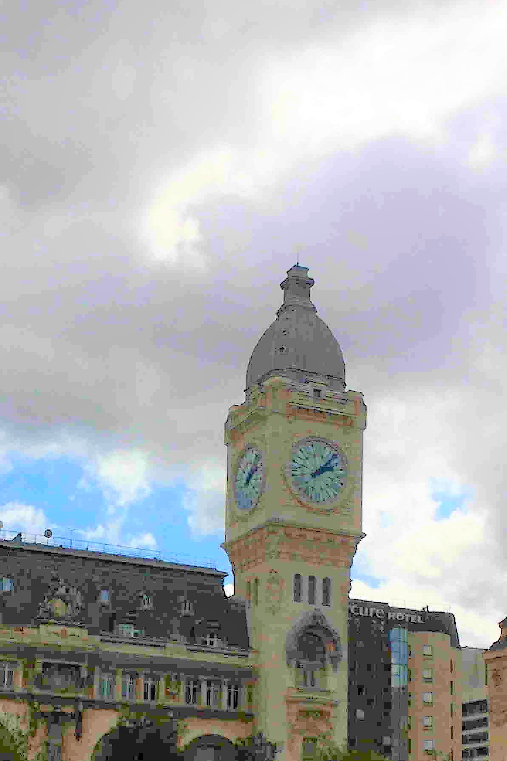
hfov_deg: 24.4
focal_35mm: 55
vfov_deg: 34.7
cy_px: 644
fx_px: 1162
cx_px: 133
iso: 40
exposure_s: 1/5882
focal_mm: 4.15
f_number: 2.2
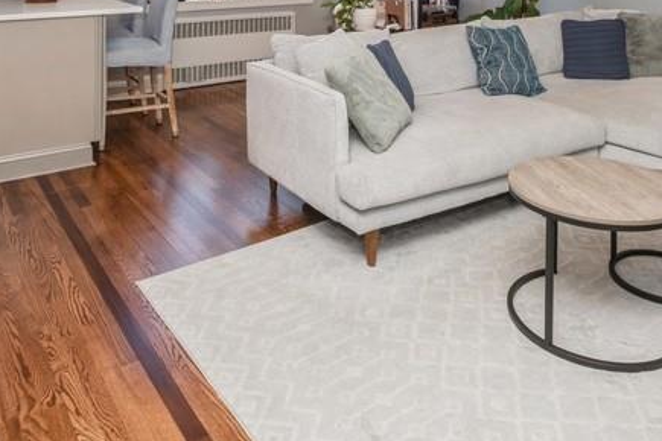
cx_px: 362
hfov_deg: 60.2
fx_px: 570
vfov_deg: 38.7
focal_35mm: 31
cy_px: 26
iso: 320
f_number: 8
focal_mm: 10
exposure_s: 1/60
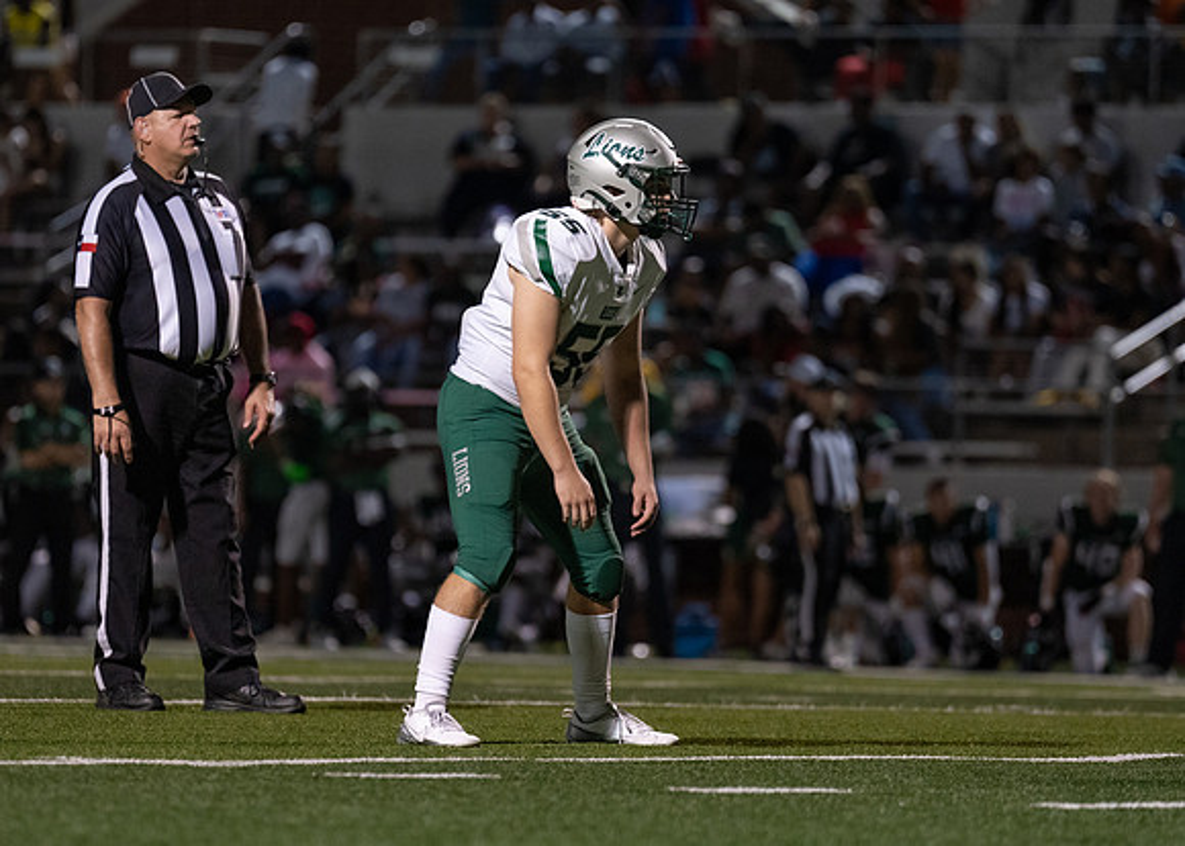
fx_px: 10932
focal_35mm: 325
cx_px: 574
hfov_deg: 6.2
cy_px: 436
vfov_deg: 4.4
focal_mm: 200
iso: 2500
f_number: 2.8
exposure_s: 1/1000
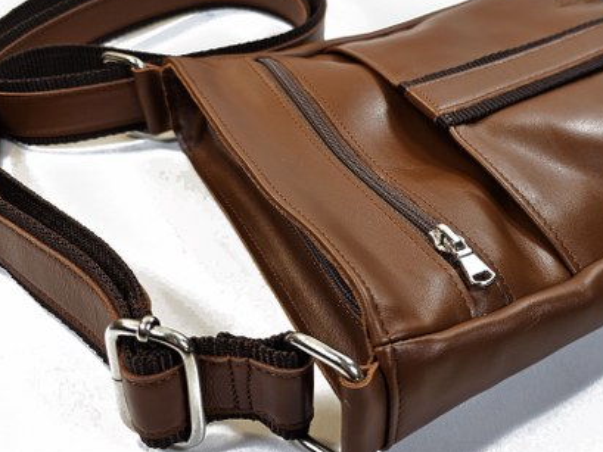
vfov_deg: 39.4
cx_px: 388
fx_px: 627
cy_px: 166
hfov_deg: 50.7
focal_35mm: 36
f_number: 1.7
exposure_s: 1/100
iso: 12
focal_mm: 6.3
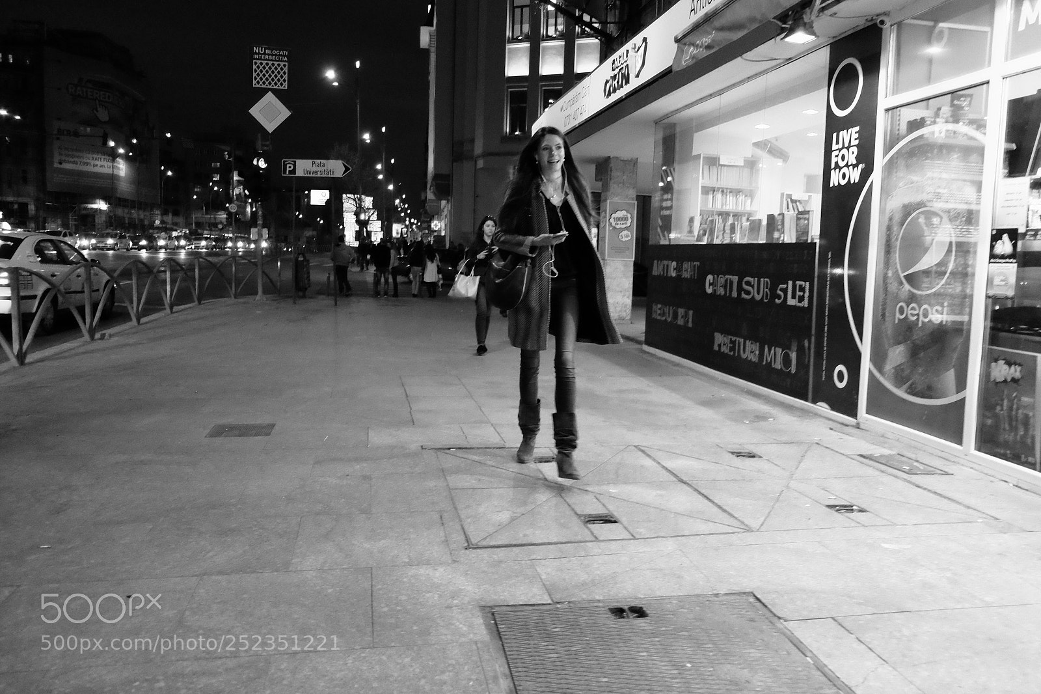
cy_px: 347
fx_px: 781
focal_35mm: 27
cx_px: 520
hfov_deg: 67.4
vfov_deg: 47.9
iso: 5000
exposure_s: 1/125
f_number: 2.8
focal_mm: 18
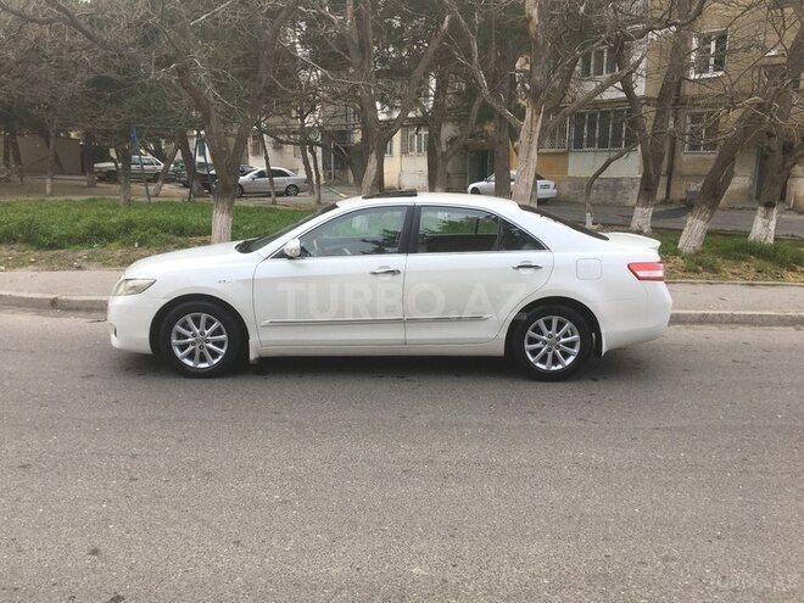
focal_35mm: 29
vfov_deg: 48.2
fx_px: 674
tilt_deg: -10.7
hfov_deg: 61.7
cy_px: 302
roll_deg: -0.4
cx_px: 402
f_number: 2.2
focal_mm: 4.15
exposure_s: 1/273
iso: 25
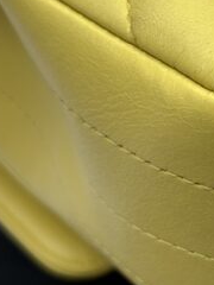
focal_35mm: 111
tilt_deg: -46.6
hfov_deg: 13.2
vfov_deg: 17.5
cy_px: 43
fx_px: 915
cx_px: 212
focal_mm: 5.7
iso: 40
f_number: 1.5
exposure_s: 1/100
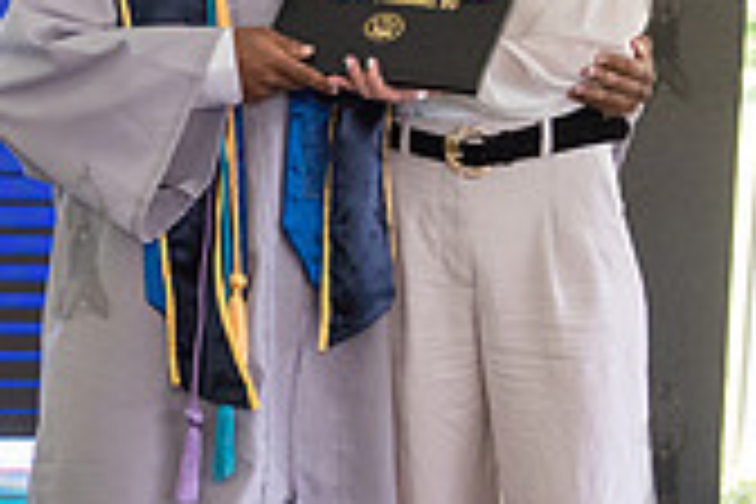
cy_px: 196
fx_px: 2646
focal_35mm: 126
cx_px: -4
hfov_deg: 15.9
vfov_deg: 10.9
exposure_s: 1/800
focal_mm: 34
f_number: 4
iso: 2500
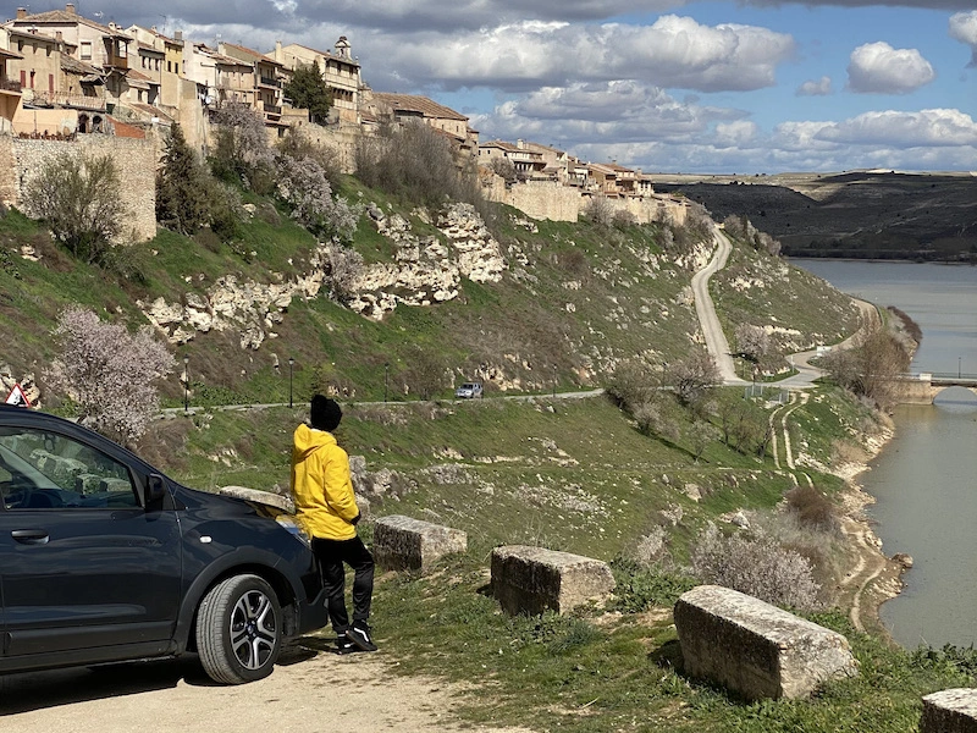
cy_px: 366
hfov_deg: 36.8
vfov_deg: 28.0
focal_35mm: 52
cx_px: 488
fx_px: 1468
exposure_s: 1/3195
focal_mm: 6
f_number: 2
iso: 20
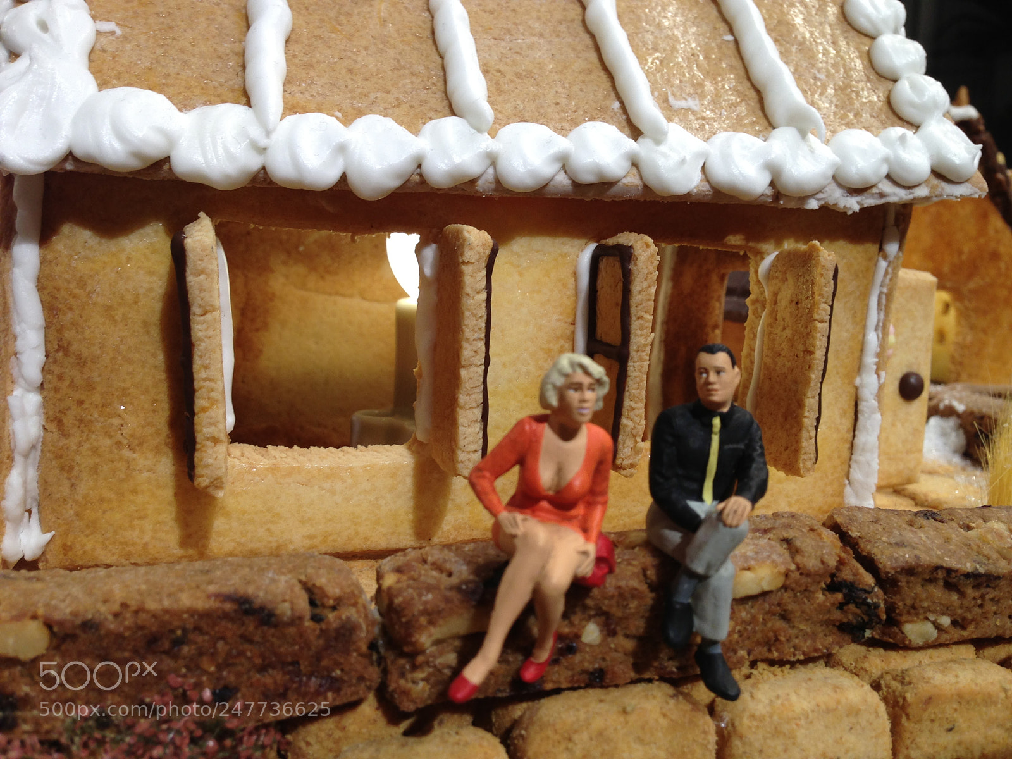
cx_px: 506
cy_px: 380
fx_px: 965
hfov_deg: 55.4
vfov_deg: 42.9
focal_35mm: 33
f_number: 2.4
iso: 50
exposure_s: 1/120
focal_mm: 4.13
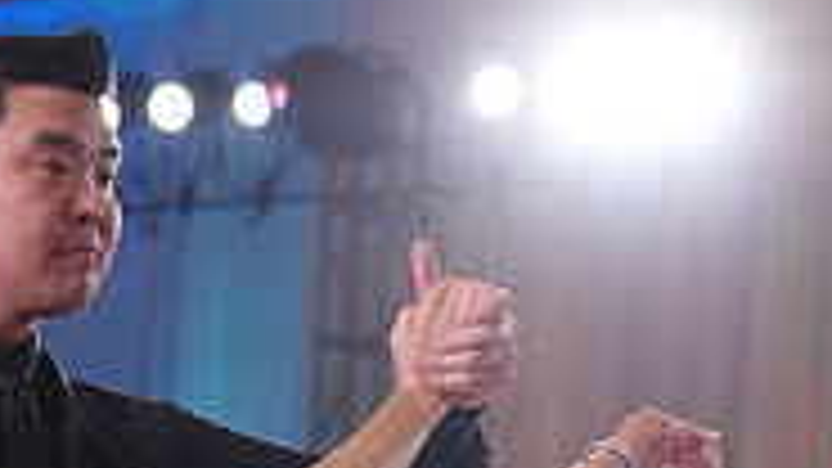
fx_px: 5294
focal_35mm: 240
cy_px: 909
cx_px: 92
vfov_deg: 5.0
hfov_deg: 9.0
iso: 2500
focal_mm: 73
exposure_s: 1/500
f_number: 4
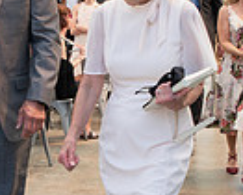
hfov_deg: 16.7
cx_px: 78
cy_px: 120
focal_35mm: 115
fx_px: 828
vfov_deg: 13.4
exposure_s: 1/200
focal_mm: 26
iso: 160
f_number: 5
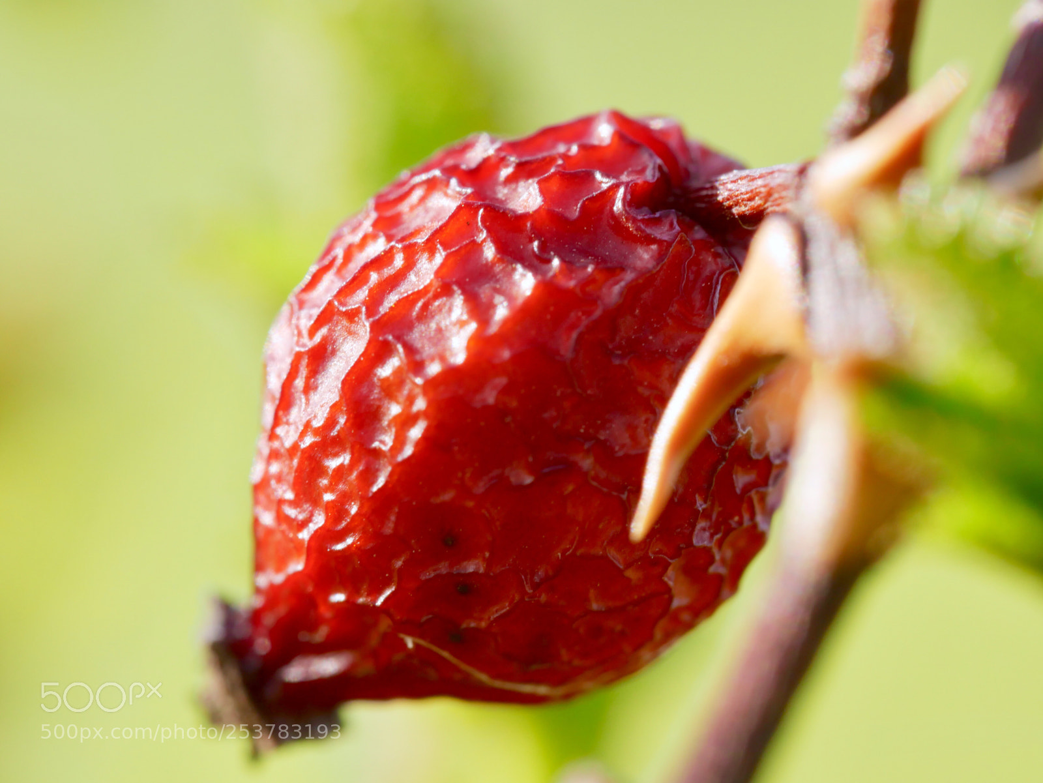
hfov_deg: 16.4
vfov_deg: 12.4
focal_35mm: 120
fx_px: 3617
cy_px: 392
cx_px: 522
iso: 400
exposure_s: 1/100
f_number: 6.3
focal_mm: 60
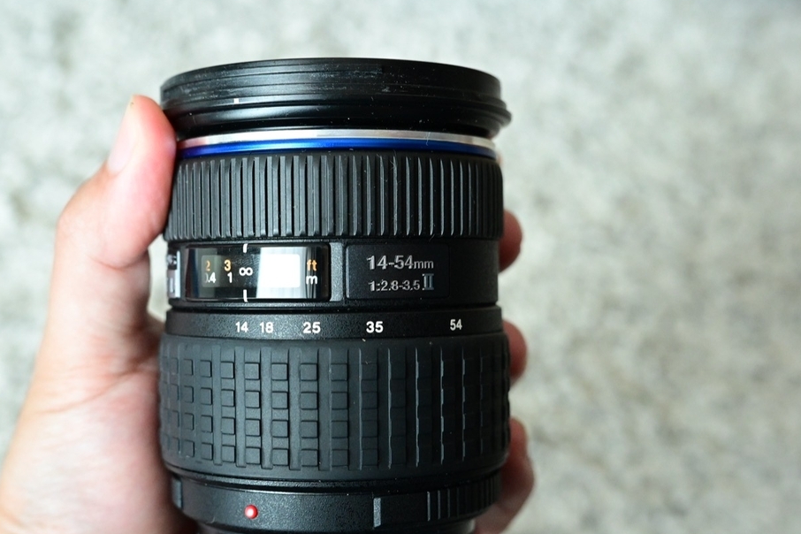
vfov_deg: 25.4
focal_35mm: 53
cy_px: 333
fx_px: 1179
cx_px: 350
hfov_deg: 37.5
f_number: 5.6
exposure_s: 1/100
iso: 8000
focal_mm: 40
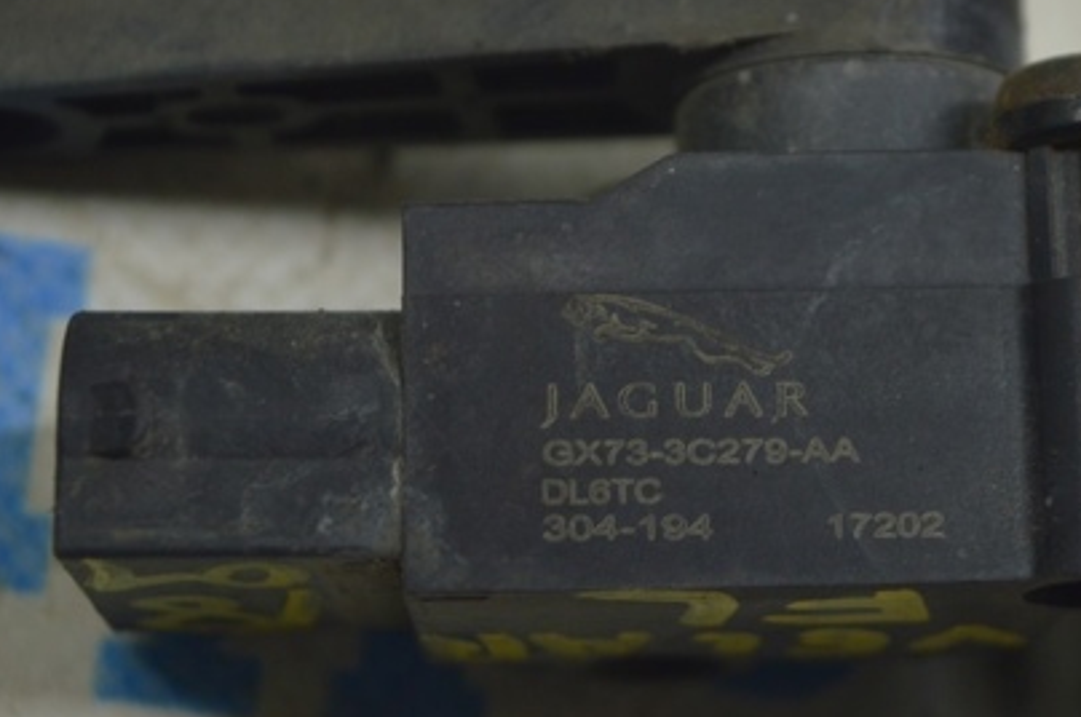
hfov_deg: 15.7
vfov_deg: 10.4
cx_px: 629
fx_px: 3921
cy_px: 312
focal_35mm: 131
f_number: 5.6
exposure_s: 1/40
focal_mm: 55
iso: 400
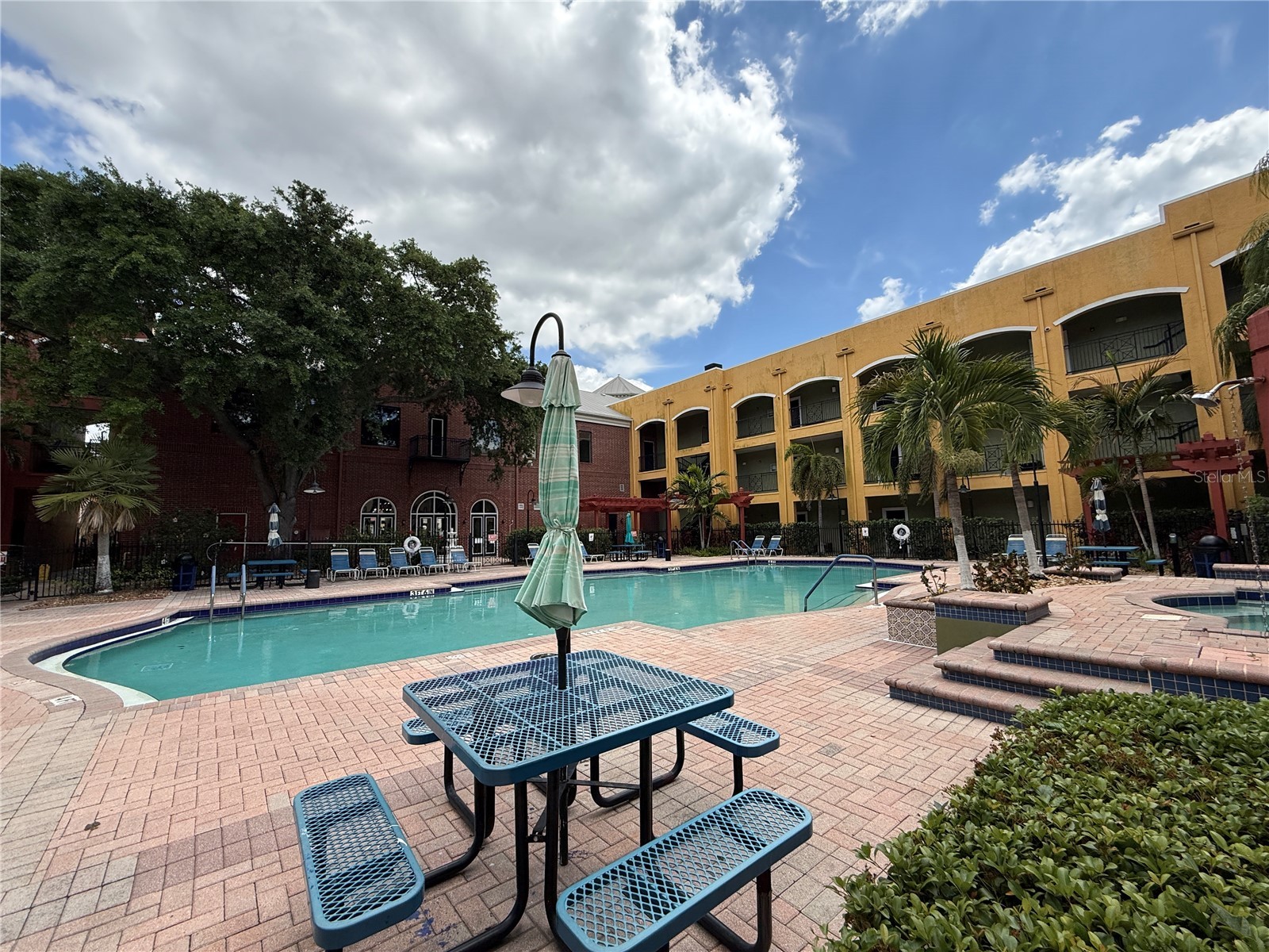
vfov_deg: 85.7
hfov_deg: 102.1
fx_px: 513
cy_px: 476
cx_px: 634
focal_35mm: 14
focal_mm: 2.22
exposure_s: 1/1698
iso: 64
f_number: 2.2
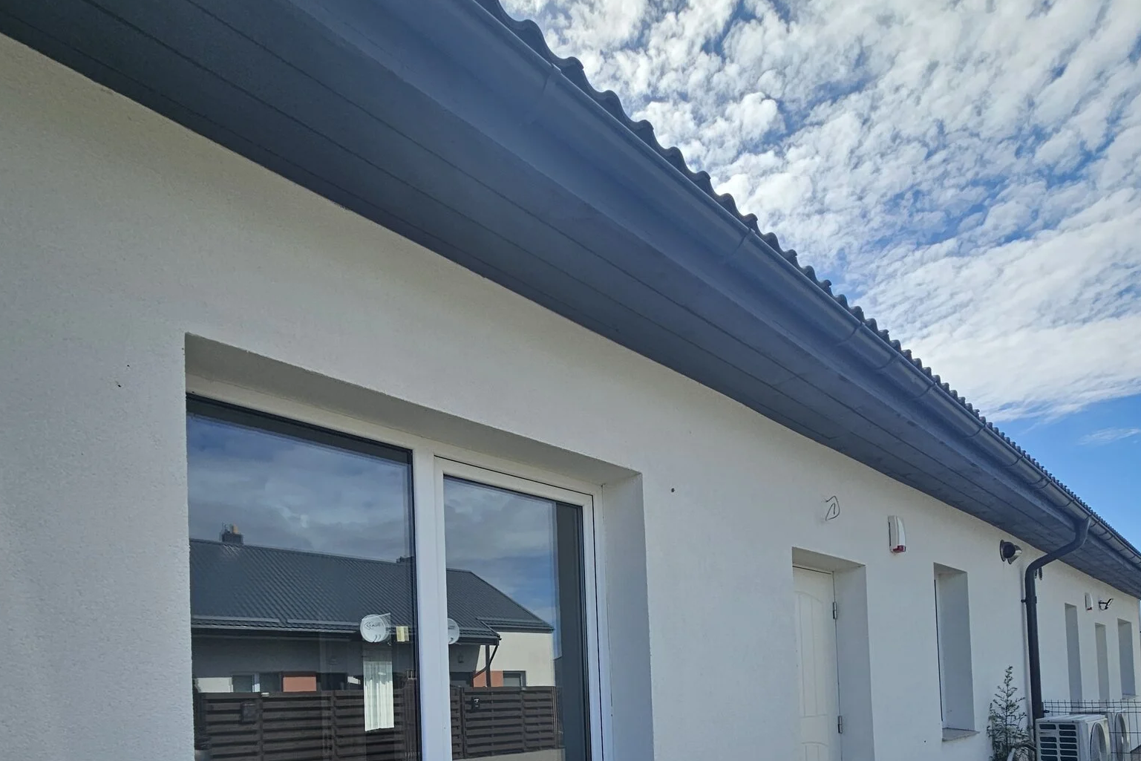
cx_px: 567
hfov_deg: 86.9
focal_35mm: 19
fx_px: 602
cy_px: 681
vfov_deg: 56.1
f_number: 2.2
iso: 50
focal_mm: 2.2
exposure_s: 1/2346
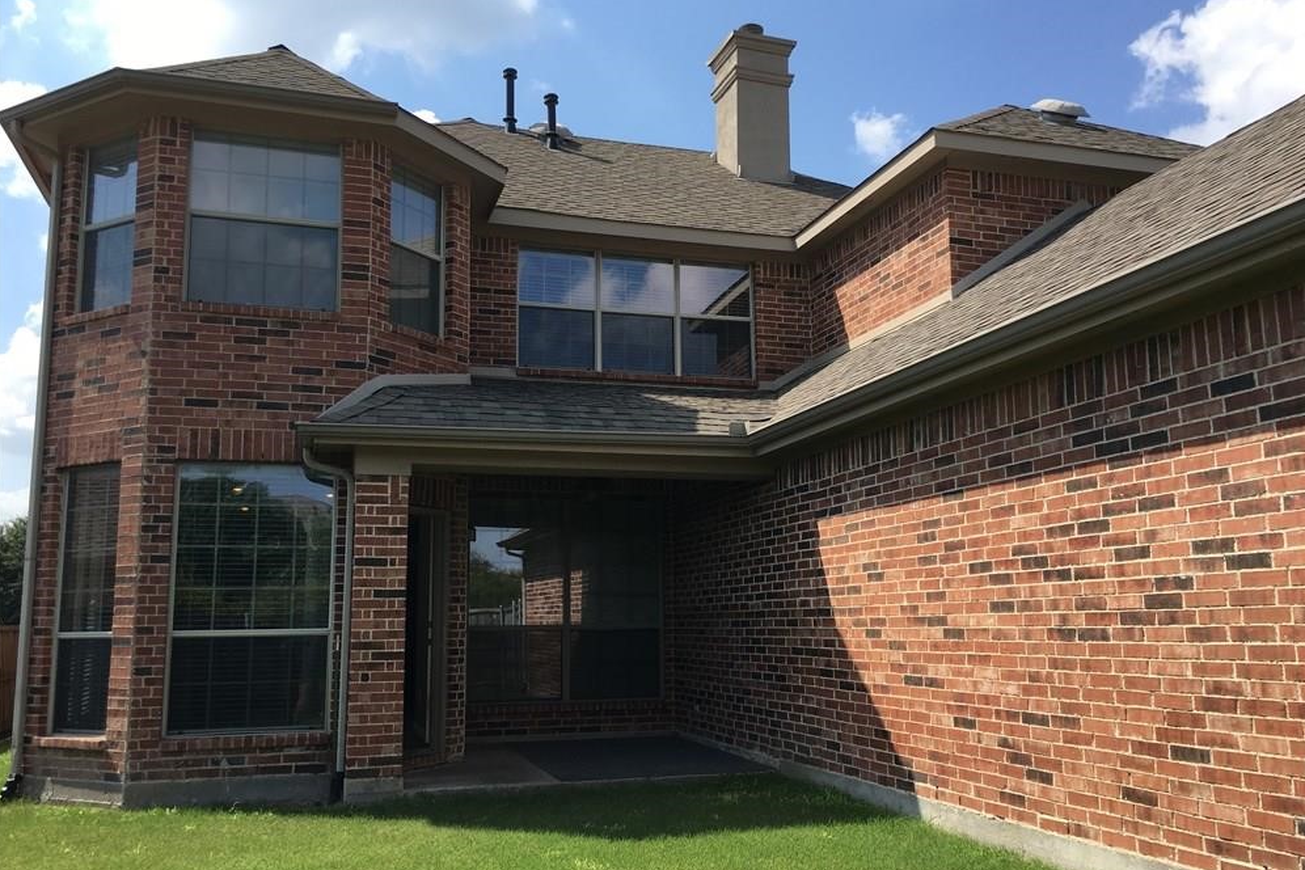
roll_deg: +0.8
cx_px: 666
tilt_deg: +10.0
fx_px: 1124
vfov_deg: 42.3
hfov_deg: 60.3
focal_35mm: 31
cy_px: 459
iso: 25
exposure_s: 1/1282
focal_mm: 4.15
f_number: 2.2
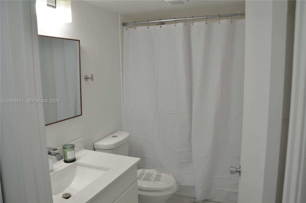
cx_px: 153
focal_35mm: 27
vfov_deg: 47.7
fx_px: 229
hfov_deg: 67.5
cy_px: 102
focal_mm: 18
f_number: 5
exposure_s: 1/100
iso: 400
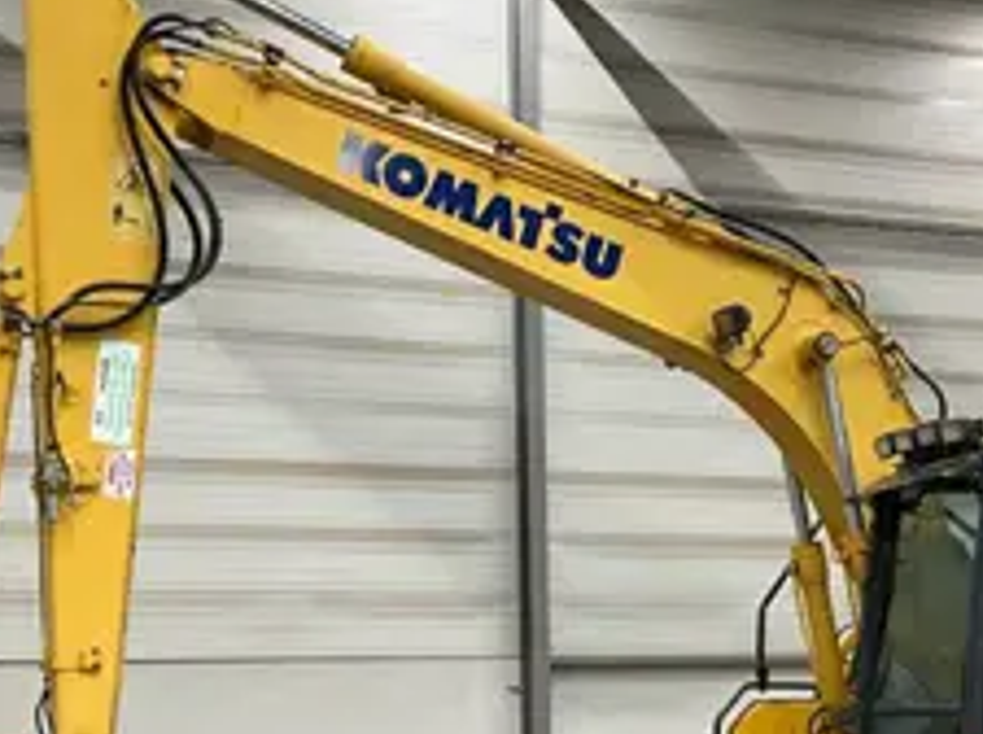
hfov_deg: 31.1
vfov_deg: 23.2
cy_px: 594
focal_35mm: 62
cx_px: 616
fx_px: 1758
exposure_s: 1/60
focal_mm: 3
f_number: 1.8
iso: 160
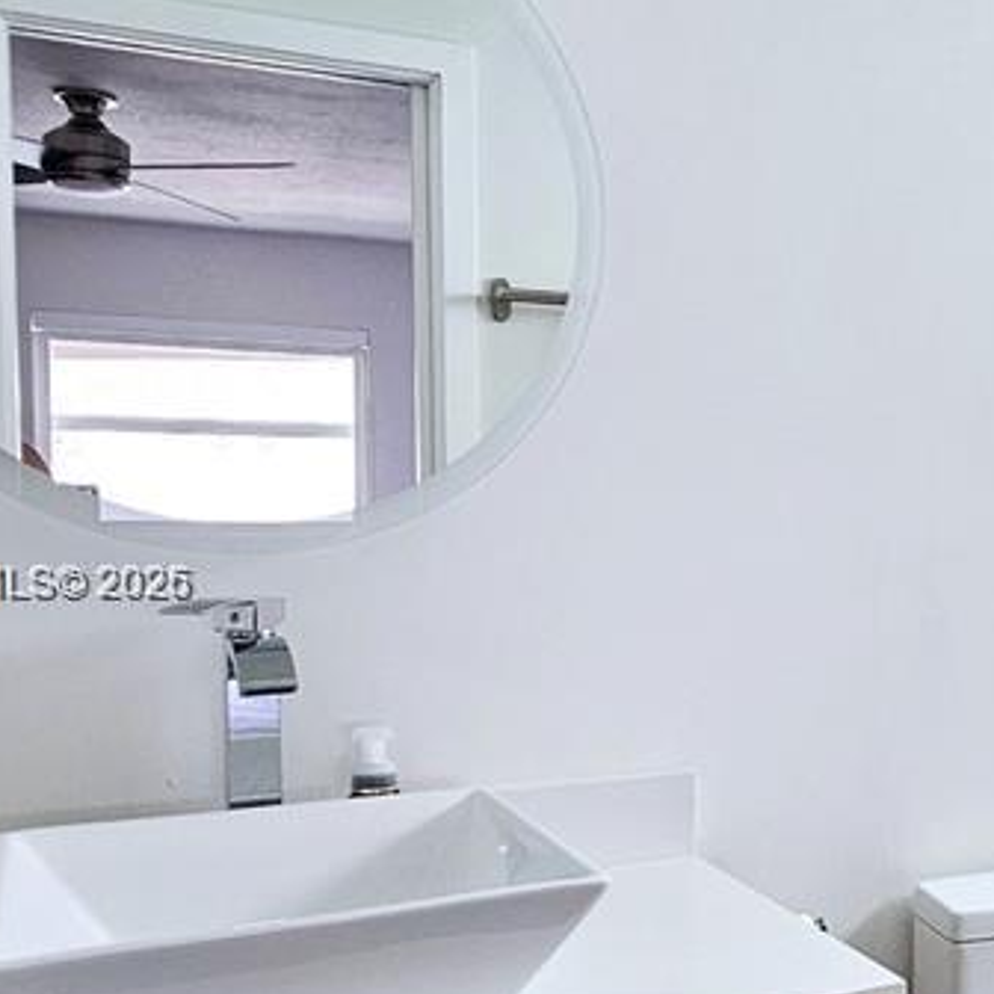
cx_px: 973
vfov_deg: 40.8
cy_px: 586
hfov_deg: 37.0
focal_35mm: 41
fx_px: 1332
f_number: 2.2
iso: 80
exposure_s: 1/60.2
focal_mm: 2.2
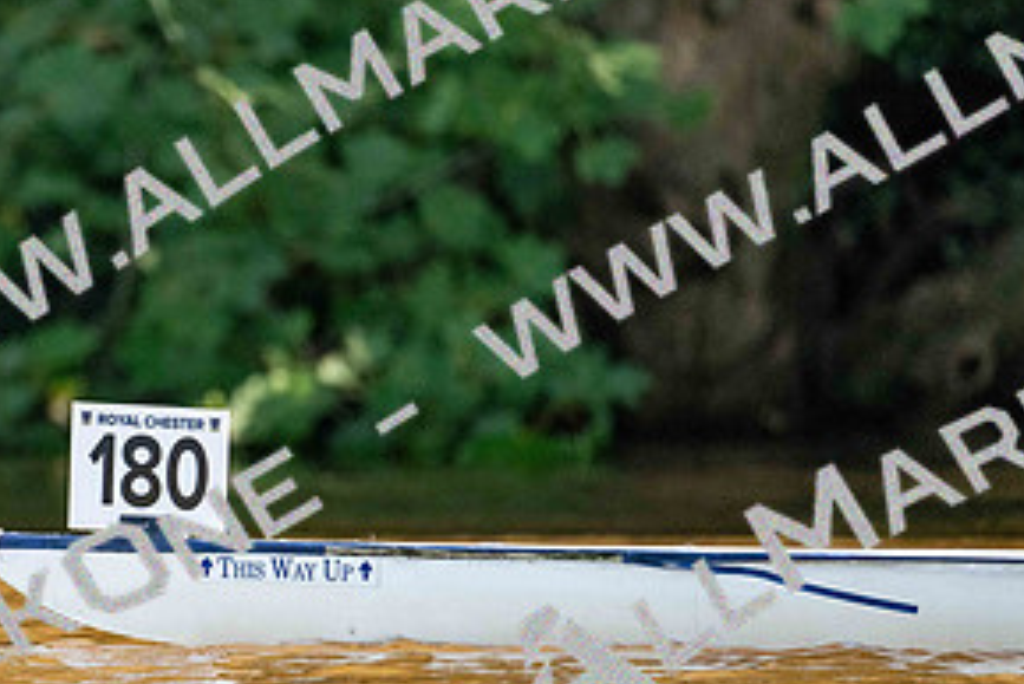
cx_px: 216
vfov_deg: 1.7
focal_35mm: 802
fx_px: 22823
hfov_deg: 2.6
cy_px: 438
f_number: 4.5
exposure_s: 1/3200
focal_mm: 400
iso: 2800
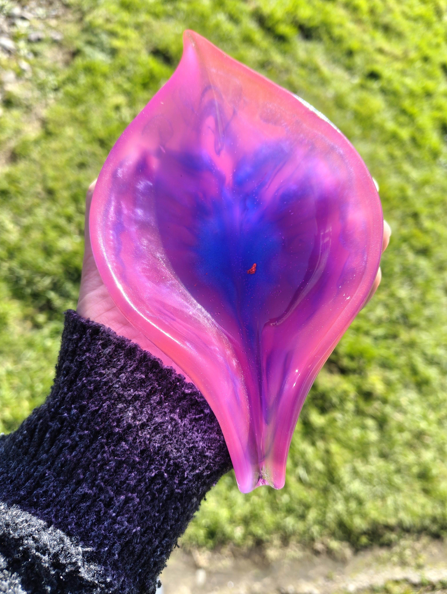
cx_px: 224
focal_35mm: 24
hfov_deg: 56.9
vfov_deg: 71.5
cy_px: 297
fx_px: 412
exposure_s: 1/223
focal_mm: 5.56
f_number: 1.88
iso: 50
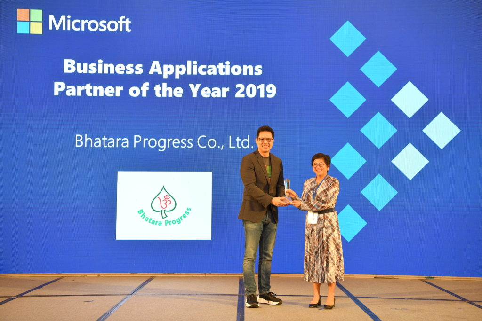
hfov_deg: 41.1
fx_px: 643
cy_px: 160
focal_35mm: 48
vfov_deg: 28.1
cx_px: 241
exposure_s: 1/100
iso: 1000
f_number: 4
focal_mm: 48
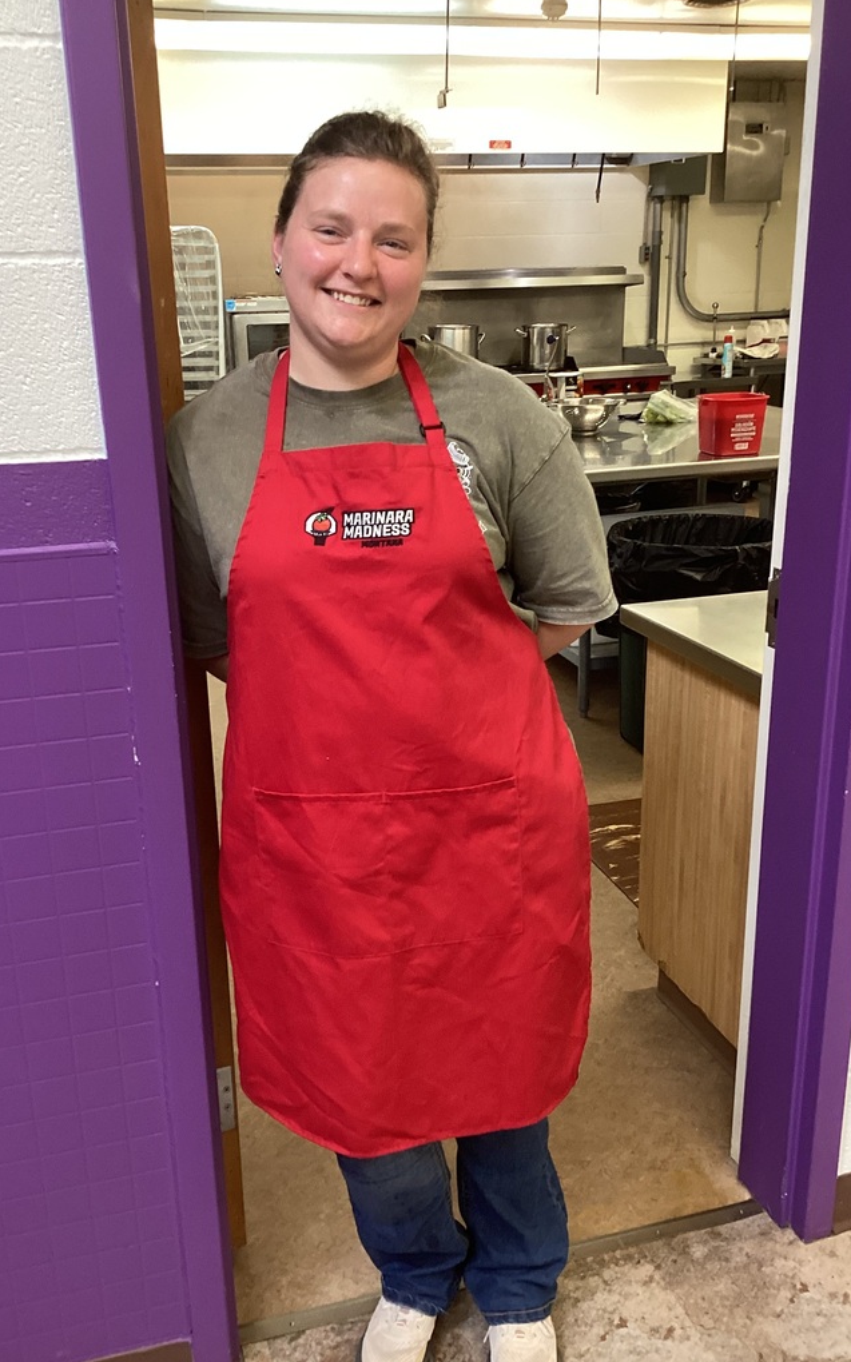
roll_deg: +2.3
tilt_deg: -20.1
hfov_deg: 38.3
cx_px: 393
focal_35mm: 33
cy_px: 680
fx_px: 1225
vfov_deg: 58.2
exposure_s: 1/60
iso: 125
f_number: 2.4
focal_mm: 3.3
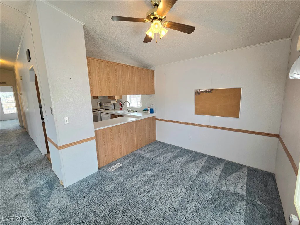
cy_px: 112
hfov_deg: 106.2
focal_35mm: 13
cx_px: 150
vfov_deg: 89.9
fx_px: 113
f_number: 2.2
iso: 80
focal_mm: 2.2
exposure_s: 1/120
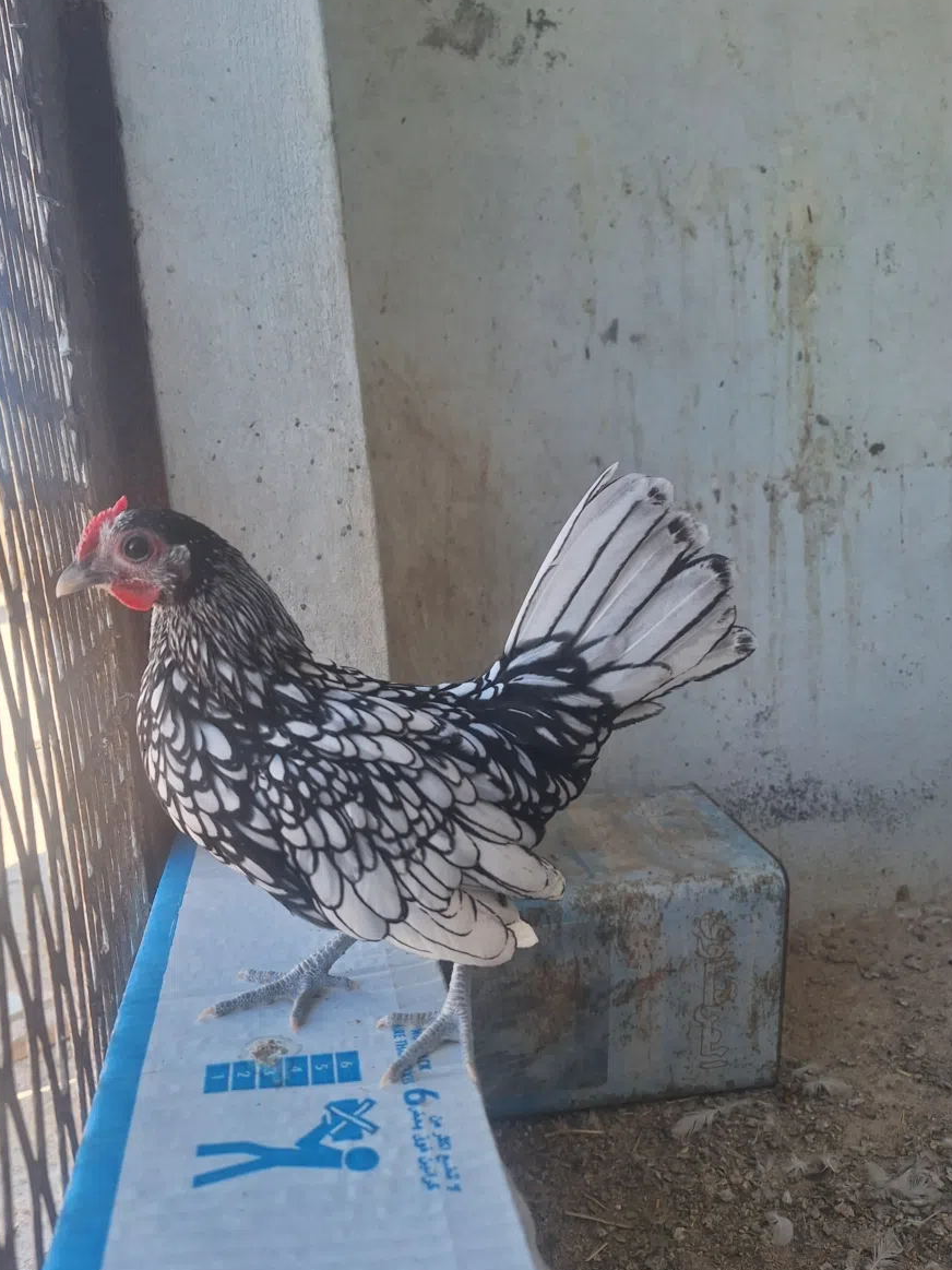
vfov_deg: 65.3
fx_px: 990
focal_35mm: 27
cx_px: 441
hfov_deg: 51.3
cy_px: 643
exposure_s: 1/351
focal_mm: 5.54
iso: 40
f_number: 1.8
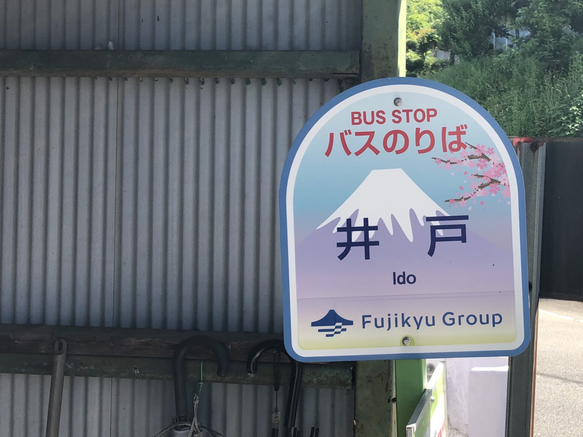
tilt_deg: -0.6
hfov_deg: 39.7
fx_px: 775
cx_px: 459
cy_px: 190
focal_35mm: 46
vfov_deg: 31.5
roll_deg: -0.6
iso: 20
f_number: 1.8
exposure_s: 1/432
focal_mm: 3.99
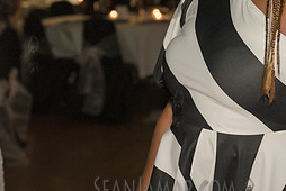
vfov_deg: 11.9
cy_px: -2
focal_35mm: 114
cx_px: 178
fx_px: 907
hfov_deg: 17.9
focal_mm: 50
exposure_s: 1/250
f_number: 3.5
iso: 2000
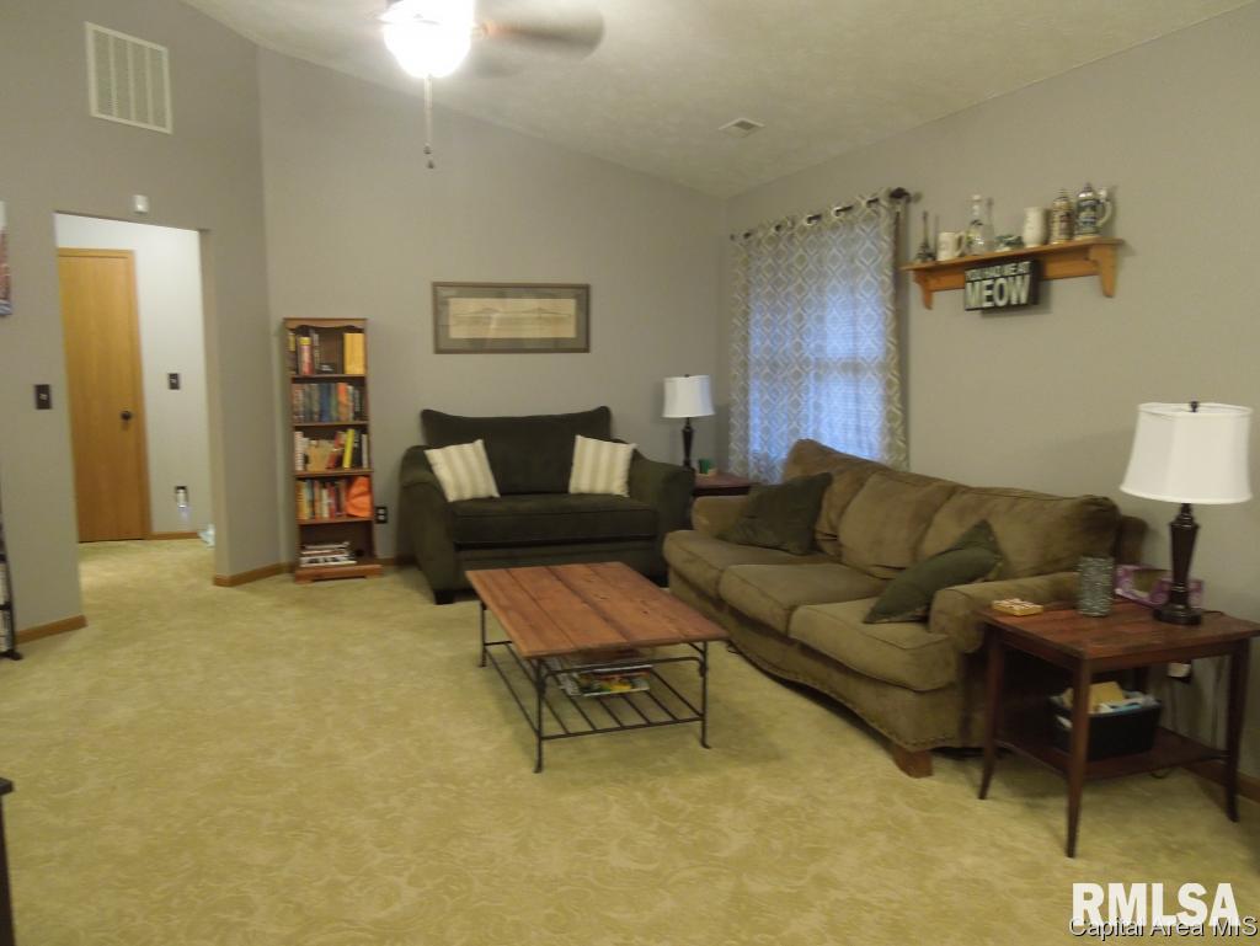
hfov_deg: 69.4
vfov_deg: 54.9
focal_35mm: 25
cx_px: 630
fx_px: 910
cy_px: 473
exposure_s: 1/8
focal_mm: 4.5
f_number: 3.3
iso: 400
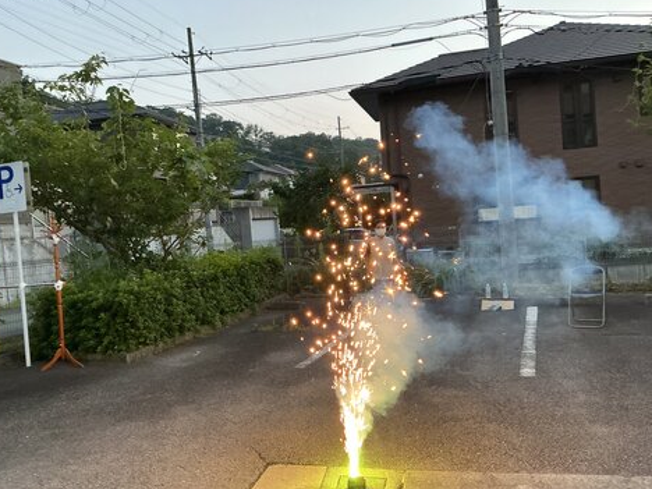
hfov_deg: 58.3
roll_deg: +3.6
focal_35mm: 31
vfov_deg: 45.4
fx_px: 584
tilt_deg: -0.4
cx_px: 309
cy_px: 240
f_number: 1.8
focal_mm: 3
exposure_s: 1/60
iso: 100
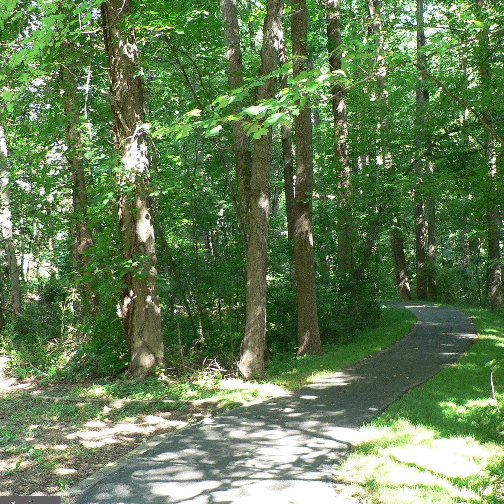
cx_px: 348
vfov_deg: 35.4
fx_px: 791
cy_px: 241
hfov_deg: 34.9
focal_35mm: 48
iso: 150
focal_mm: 6
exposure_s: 1/30
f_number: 2.8
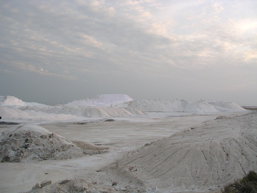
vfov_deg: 38.7
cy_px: 96
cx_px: 128
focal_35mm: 37
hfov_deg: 50.1
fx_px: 275
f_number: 2.7
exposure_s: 1/262
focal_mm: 5.6
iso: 100
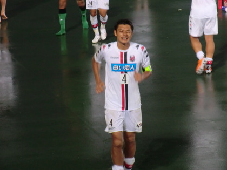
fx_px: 1574
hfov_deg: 8.2
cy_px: 85
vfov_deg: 6.2
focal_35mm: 240
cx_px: 114
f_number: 5.7
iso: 400
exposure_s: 1/30
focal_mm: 43
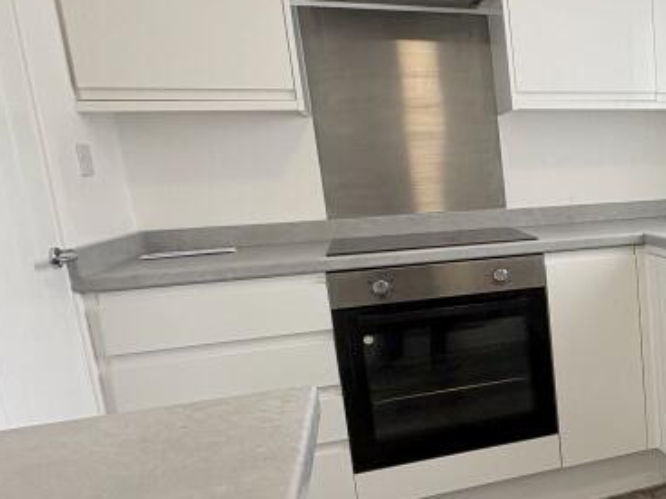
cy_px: 298
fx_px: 750
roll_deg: +2.5
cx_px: 744
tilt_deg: -10.6
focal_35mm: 39
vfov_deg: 36.7
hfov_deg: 38.8
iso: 40
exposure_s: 1/124
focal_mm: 2.22
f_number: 2.2
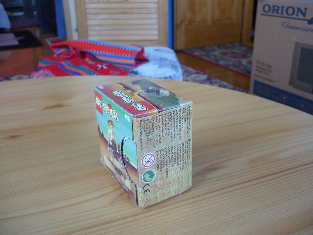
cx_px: 156
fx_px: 316
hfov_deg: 52.6
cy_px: 118
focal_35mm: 35
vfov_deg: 40.7
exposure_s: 1/25
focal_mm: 5.8
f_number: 2.8
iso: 100
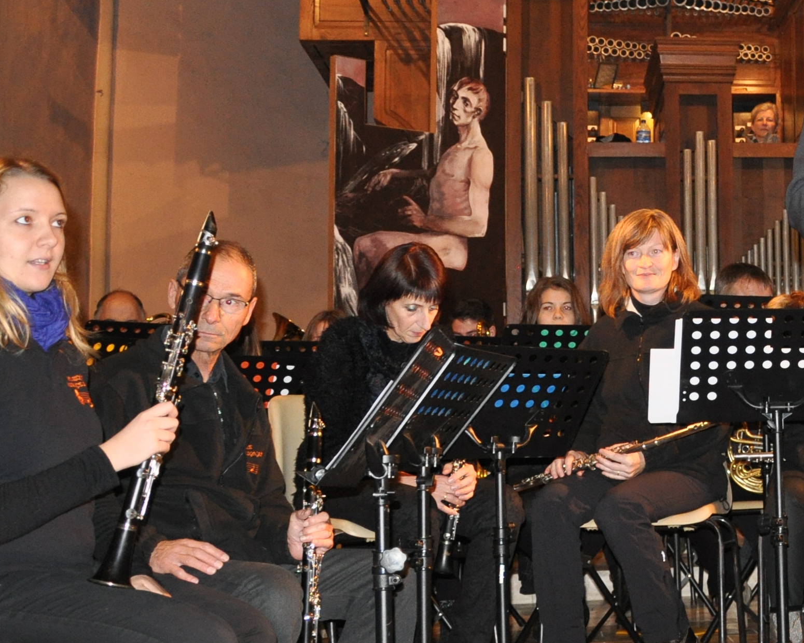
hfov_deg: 24.4
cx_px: 988
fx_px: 1666
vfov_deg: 21.8
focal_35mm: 70
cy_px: 209
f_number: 3.5
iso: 800
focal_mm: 18
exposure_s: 1/60
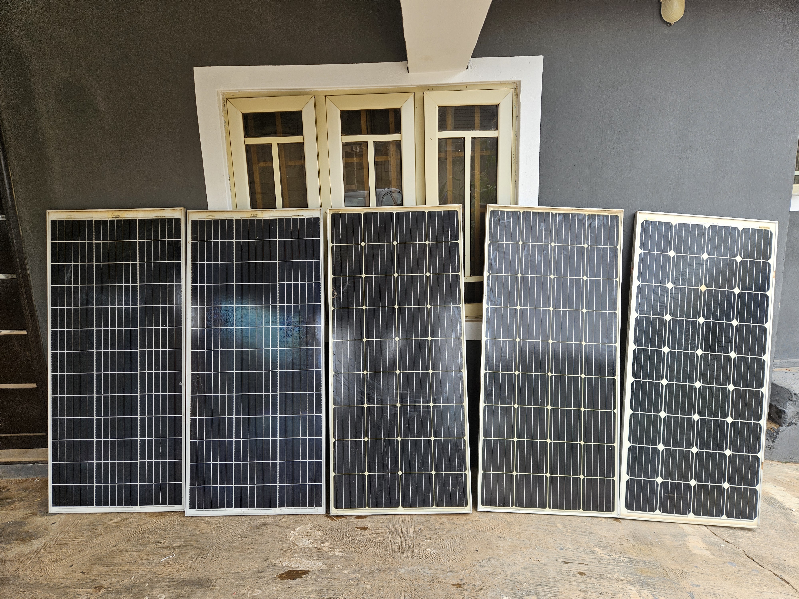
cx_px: 400
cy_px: 300
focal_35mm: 23
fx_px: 531
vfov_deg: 58.9
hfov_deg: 73.9
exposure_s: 1/383
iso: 50
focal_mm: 5.4
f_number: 1.8
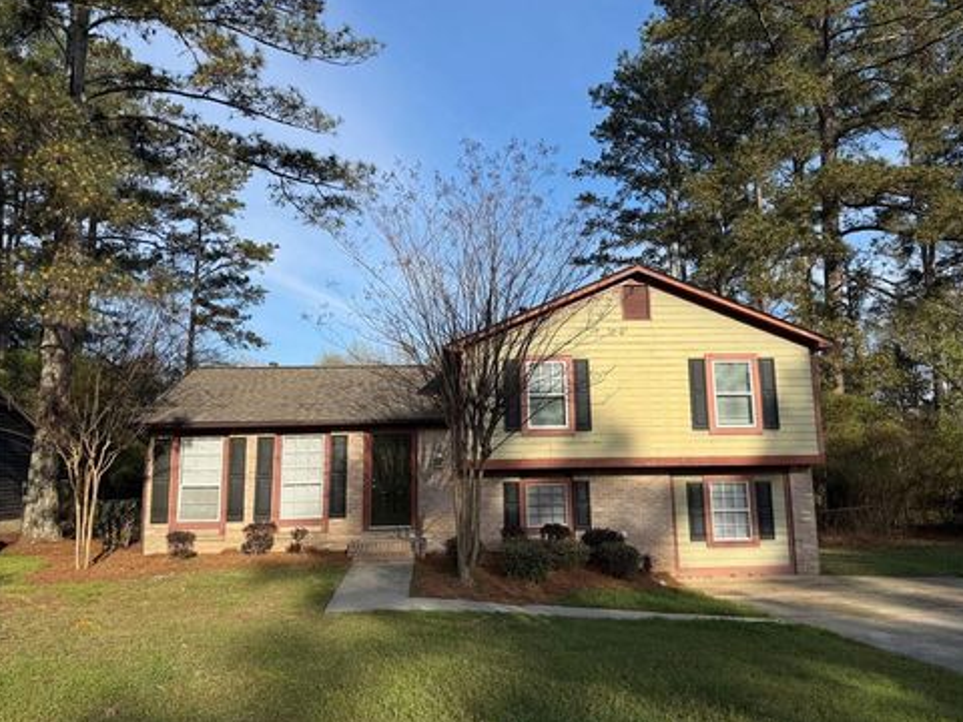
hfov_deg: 69.4
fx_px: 695
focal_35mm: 25
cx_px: 494
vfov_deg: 54.9
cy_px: 354
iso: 80
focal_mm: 6.76
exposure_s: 1/3279
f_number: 1.78
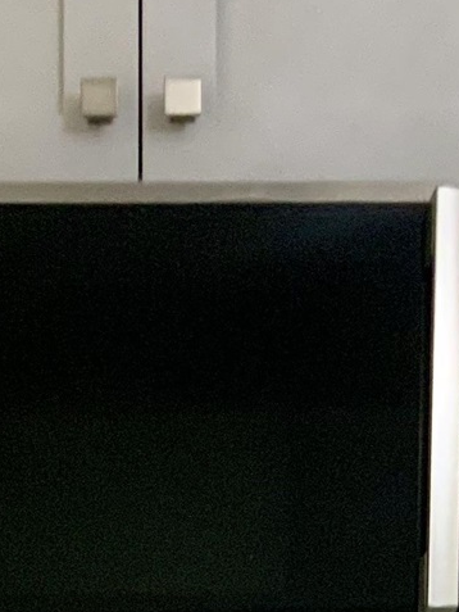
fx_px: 2474
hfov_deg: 10.6
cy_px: 1152
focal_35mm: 140
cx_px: 87
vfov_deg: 12.6
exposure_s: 1/60
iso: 125
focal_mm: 3
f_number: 1.8
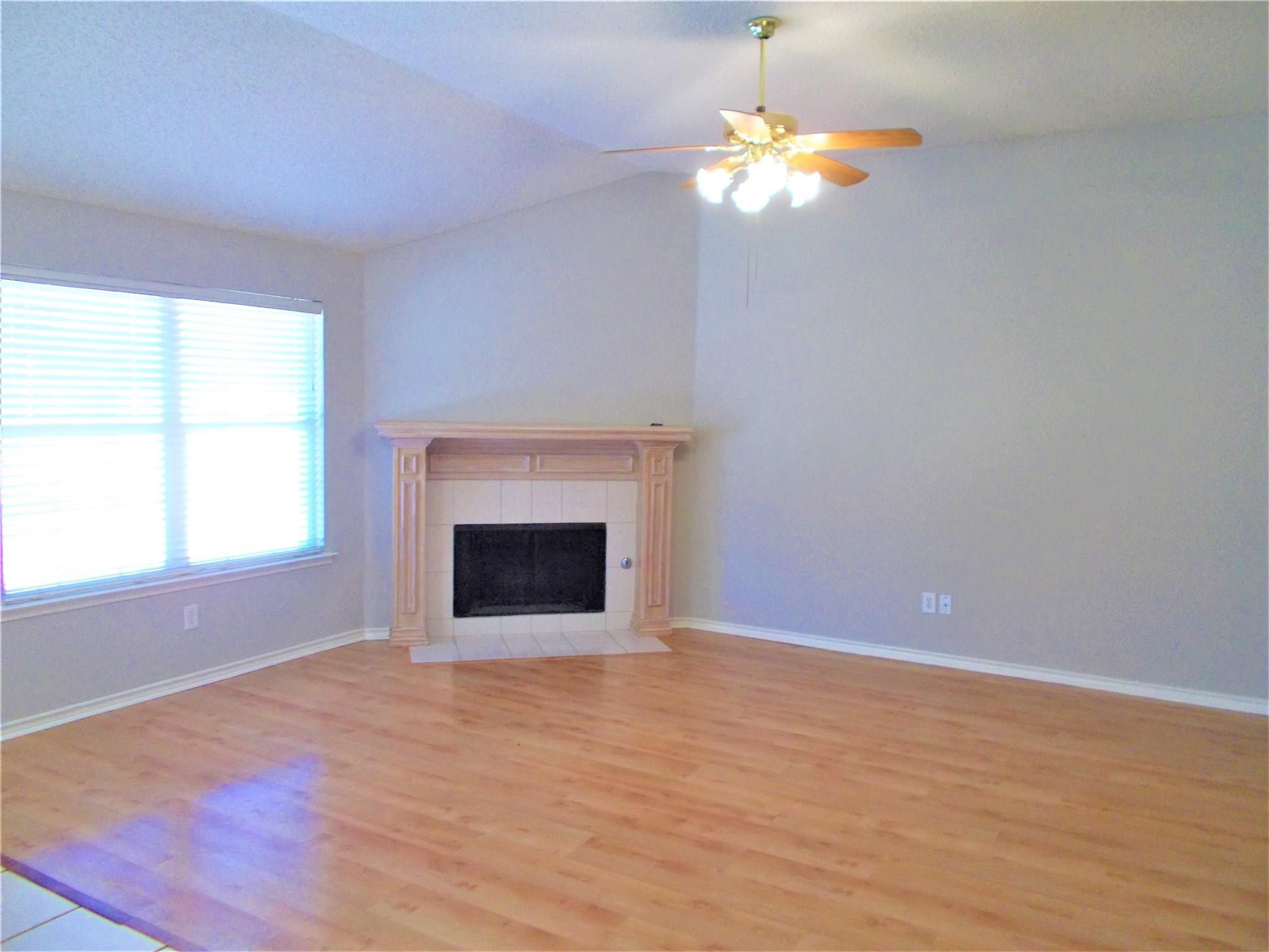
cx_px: 634
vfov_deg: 53.1
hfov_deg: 67.3
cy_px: 476
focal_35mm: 26
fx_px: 953
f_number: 3.2
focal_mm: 4.6
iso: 160
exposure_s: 1/25
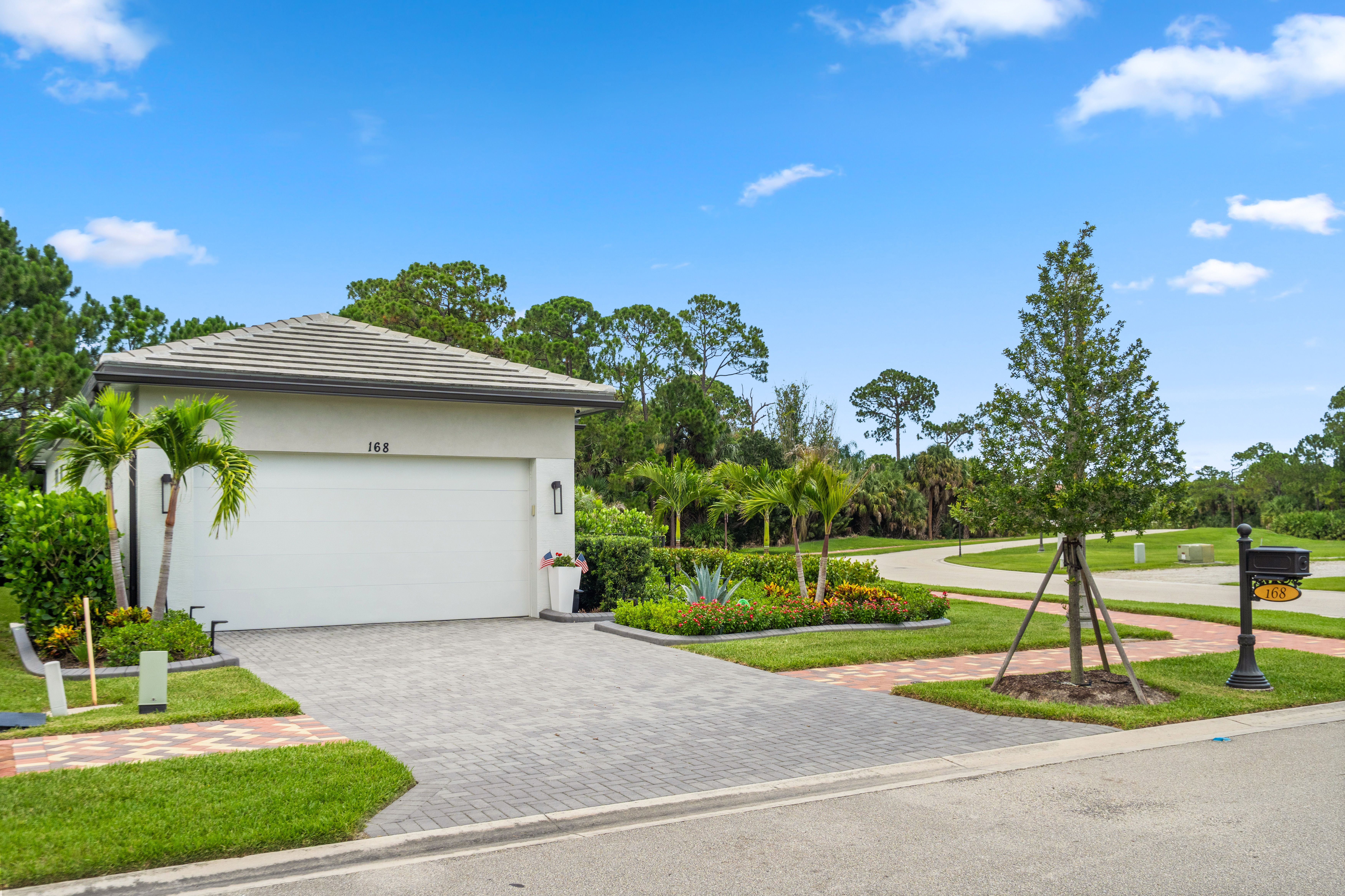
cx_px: 672
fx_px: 1121
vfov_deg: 43.6
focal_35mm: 30
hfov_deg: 61.9
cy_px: 448
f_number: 8
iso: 800
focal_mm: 30
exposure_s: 1/160
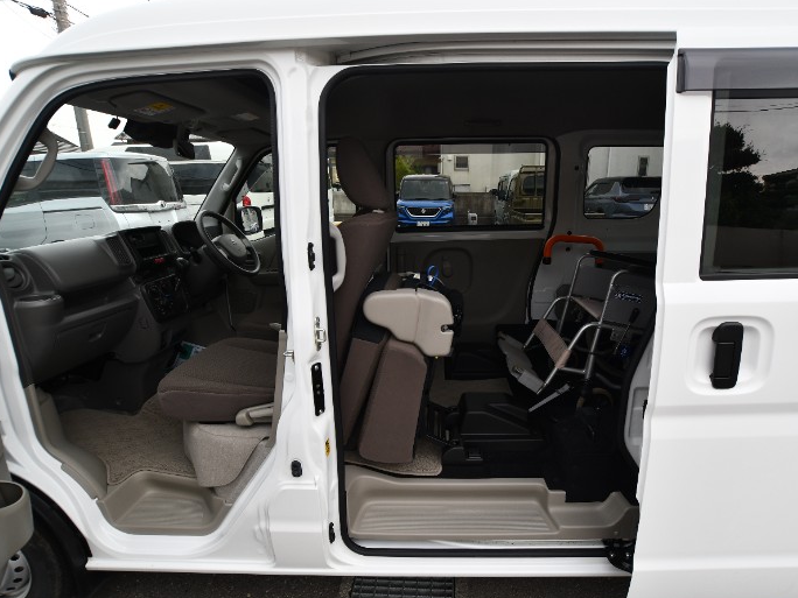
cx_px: 434
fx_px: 415
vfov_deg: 71.6
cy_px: 306
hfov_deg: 87.5
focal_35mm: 18
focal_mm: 11
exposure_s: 1/250
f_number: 5.6
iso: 200
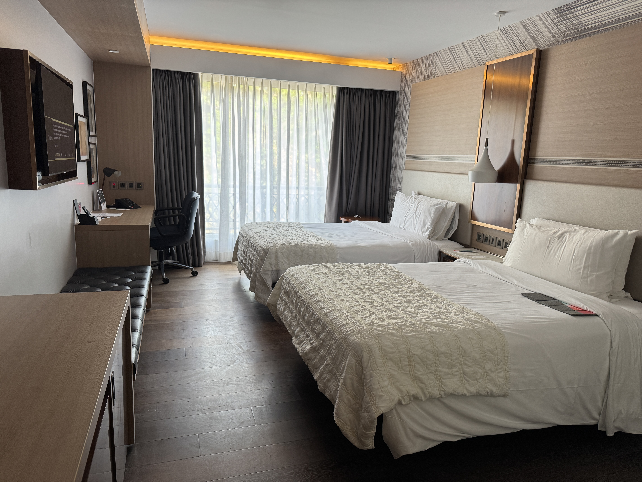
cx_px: 321
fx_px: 445
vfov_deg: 56.8
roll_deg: -2.2
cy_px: 241
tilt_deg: -11.1
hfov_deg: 71.6
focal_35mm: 24
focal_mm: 6.76
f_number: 1.78
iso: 200
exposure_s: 1/101
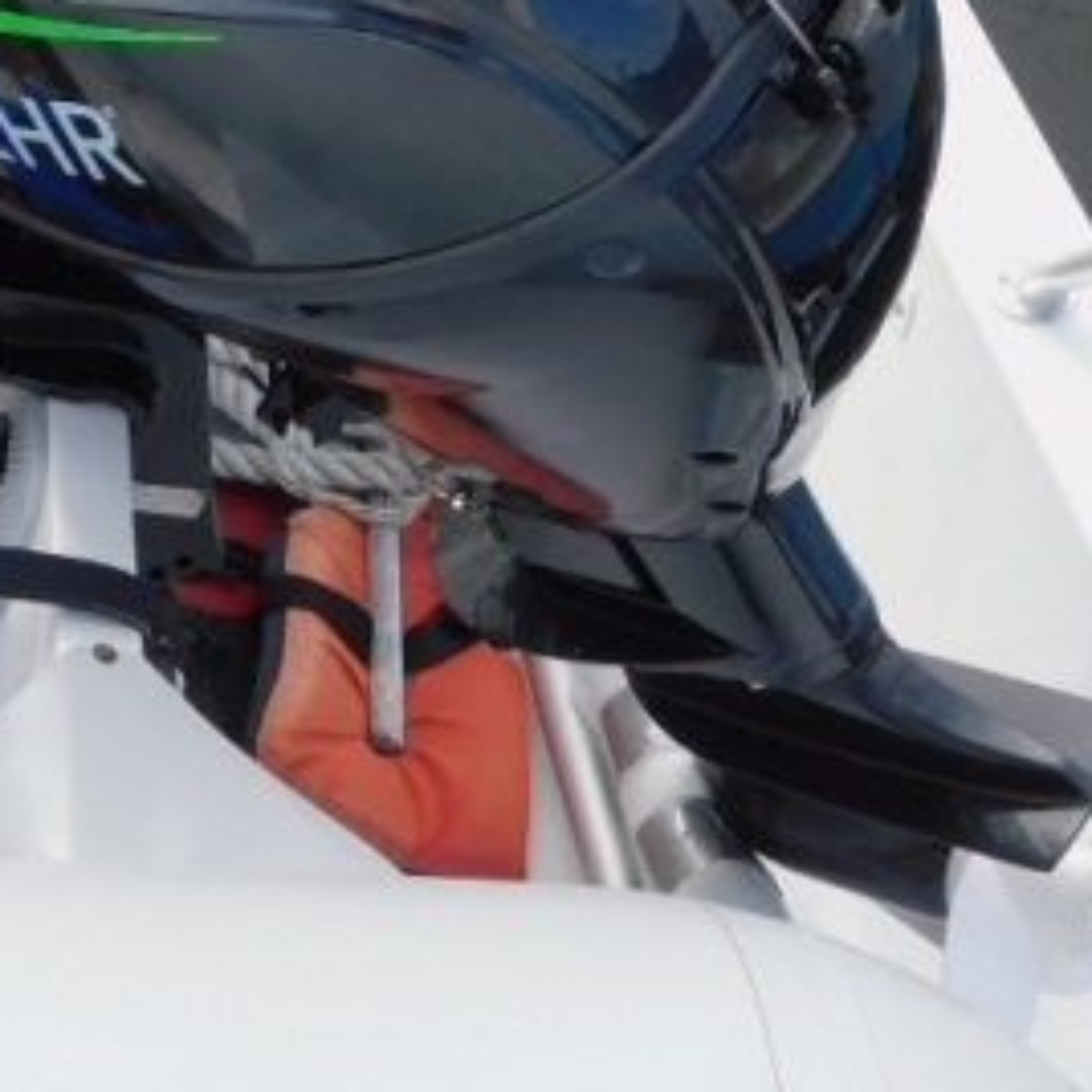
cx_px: 444
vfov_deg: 17.9
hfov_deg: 18.3
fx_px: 3391
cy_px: 0
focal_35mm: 95
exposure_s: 1/640
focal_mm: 6.3
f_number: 3.5
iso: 125
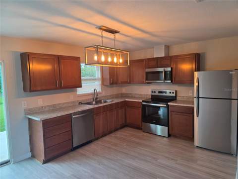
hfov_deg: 73.9
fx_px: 158
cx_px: 119
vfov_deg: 58.9
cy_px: 90
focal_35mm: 23
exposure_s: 1/120
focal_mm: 6.3
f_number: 1.7
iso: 125
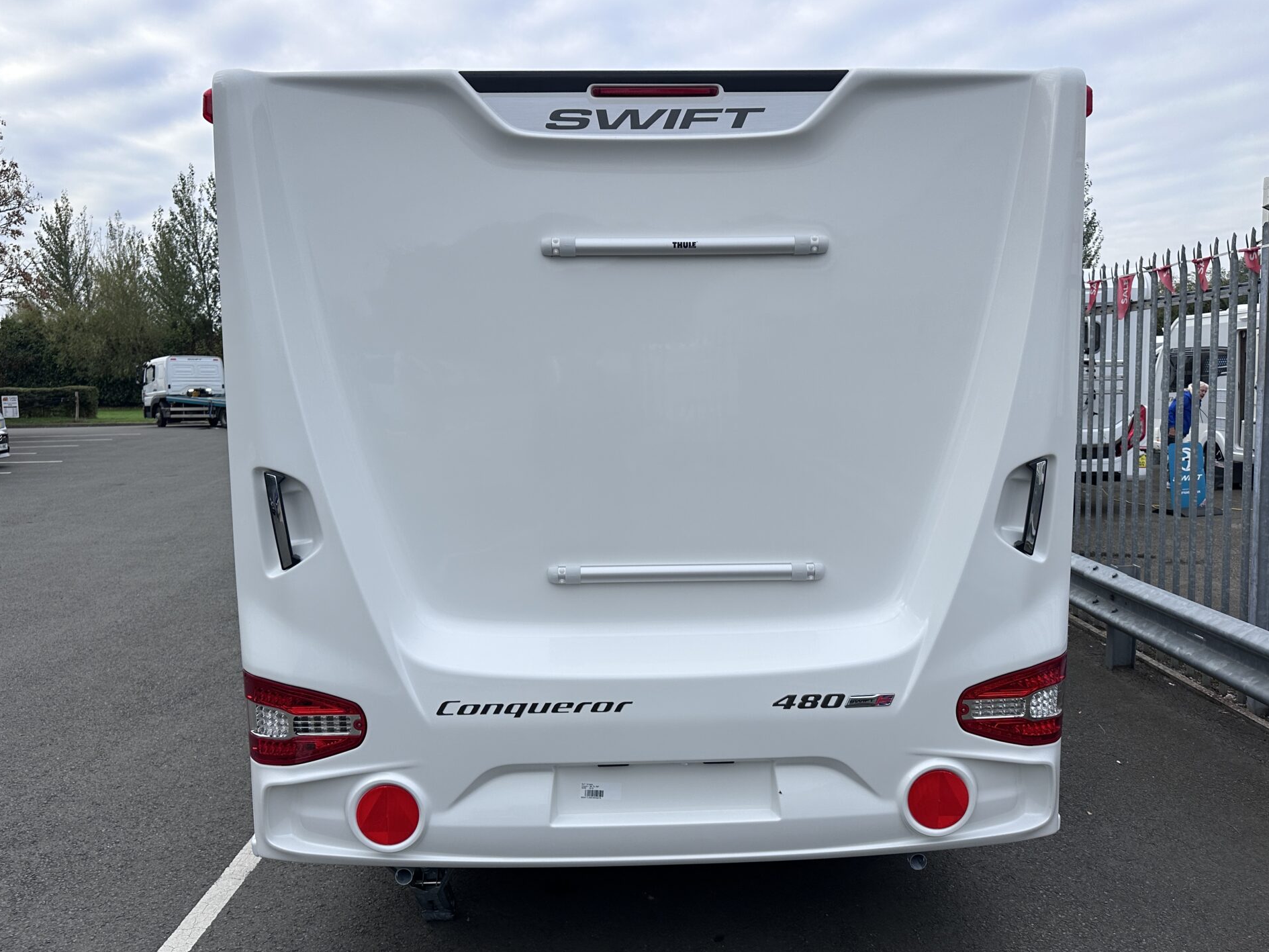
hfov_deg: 67.3
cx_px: 630
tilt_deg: -4.5
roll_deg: +1.3
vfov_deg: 53.1
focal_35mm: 26
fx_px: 953
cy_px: 471
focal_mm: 6.86
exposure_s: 1/1779
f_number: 1.78
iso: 80
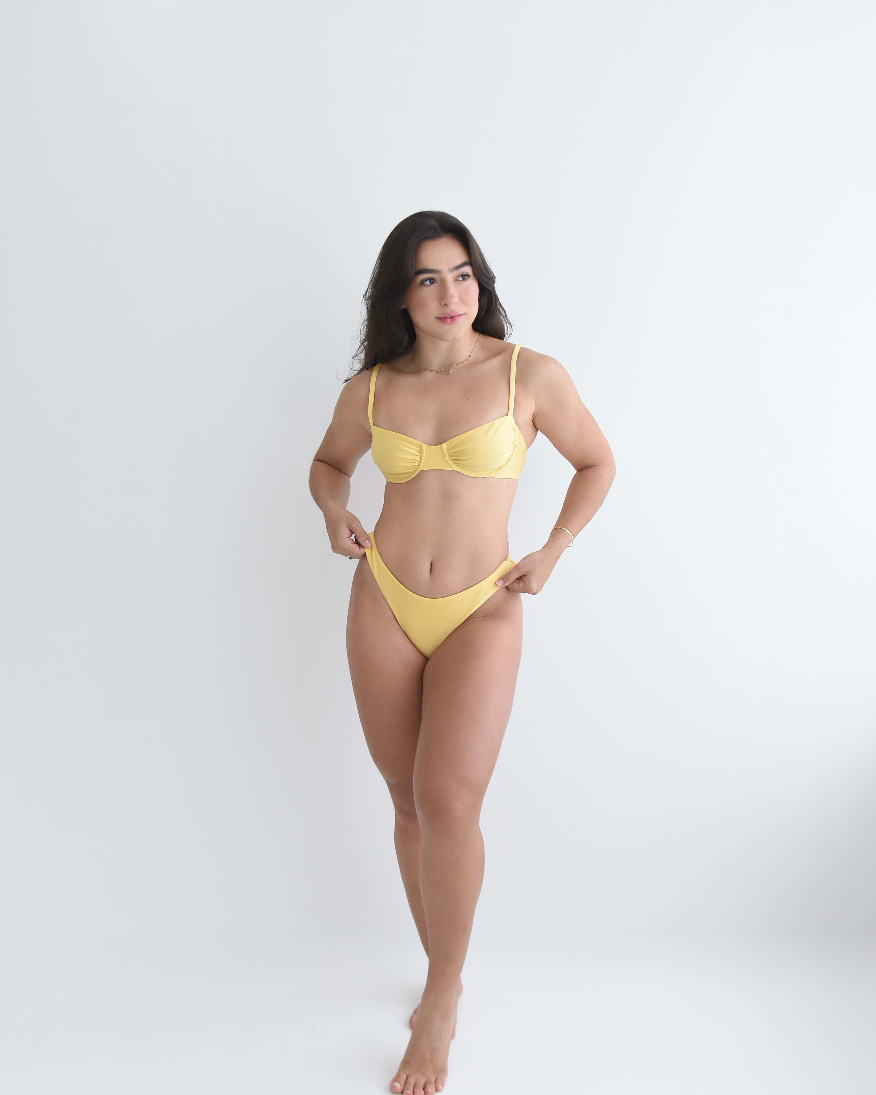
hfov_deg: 38.2
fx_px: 1264
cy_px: 515
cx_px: 446
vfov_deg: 46.8
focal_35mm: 39
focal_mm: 34
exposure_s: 1/250
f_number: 4
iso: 800
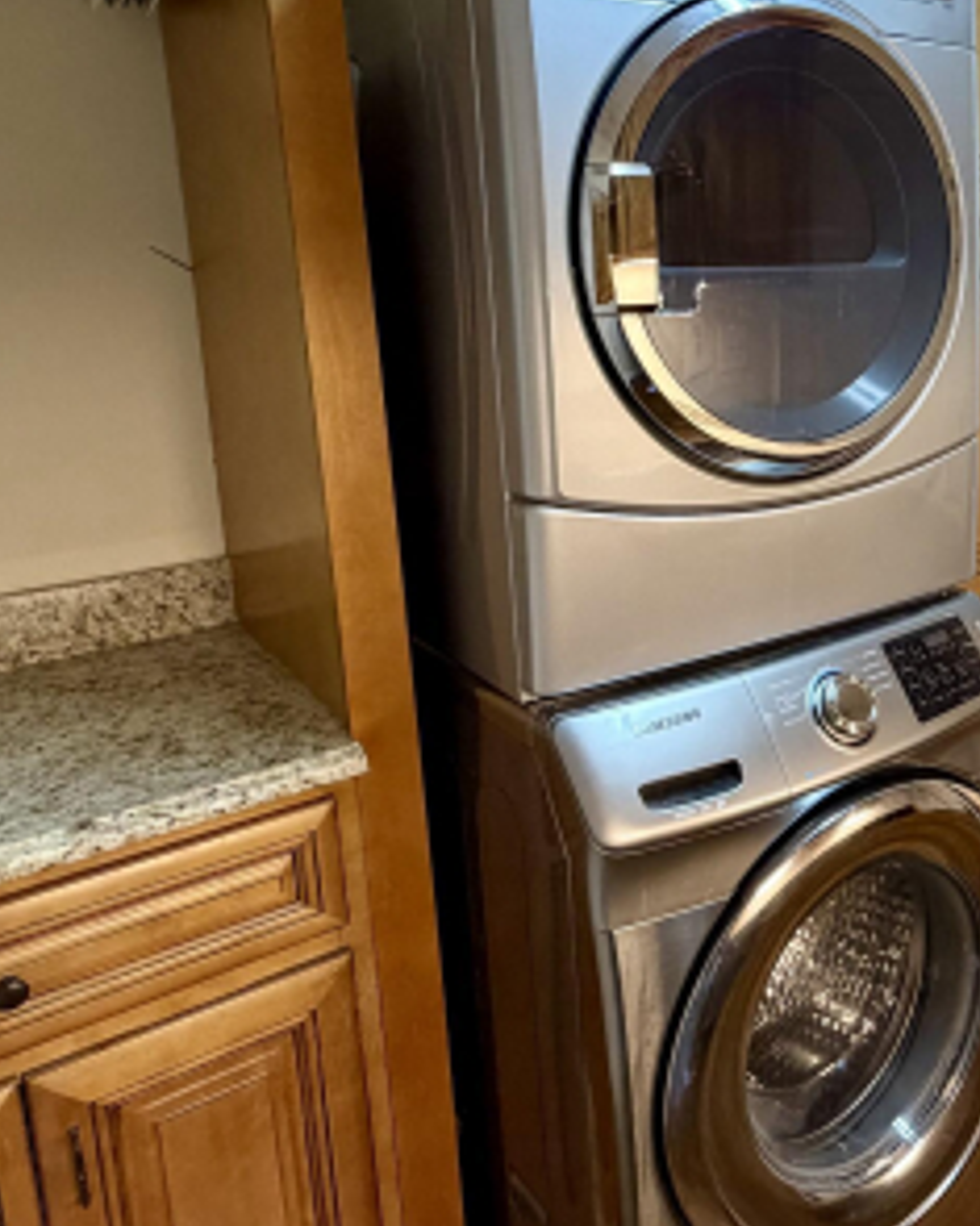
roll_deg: +1.9
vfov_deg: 56.3
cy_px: 442
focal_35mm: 31
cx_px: 828
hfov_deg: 44.1
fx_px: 1124
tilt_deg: -8.7
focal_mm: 2.22
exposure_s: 1/60
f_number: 2.2
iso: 250
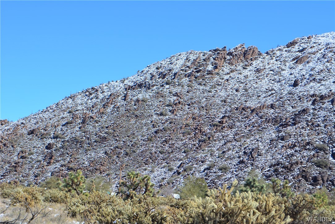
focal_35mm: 82
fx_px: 768
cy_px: 112
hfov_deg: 24.6
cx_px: 168
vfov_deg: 16.6
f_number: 10
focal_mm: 55
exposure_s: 1/320
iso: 200
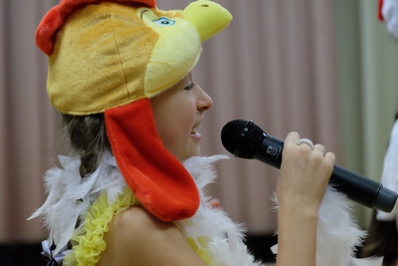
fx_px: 2024
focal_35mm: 183
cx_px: 199
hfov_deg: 11.2
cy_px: 133
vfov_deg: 7.5
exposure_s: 1/125
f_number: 4.2
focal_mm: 121.8
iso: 3200
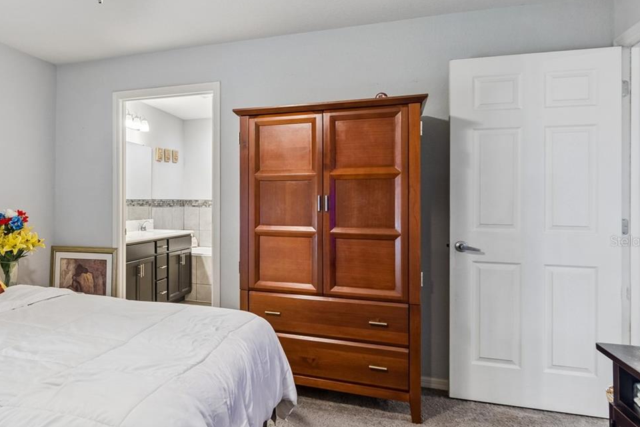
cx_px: 137
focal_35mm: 25
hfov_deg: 65.7
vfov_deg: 51.1
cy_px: 241
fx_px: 444
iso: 100
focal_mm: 10
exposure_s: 1/1.67
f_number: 7.1
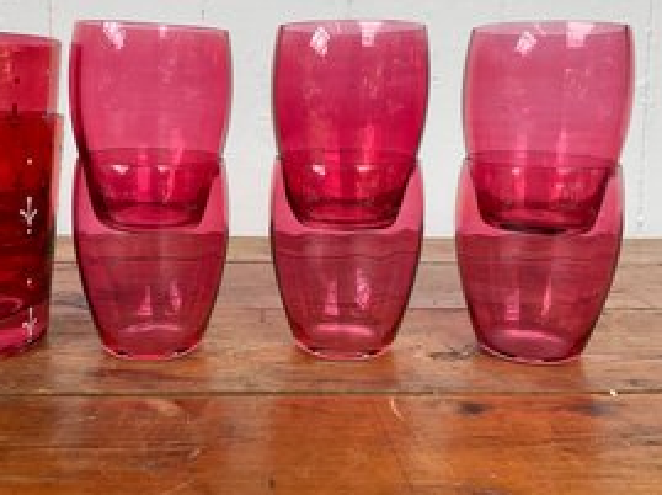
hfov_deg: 49.9
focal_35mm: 37
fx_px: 707
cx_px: 265
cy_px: 188
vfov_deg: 38.4
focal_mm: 3
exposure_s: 1/122
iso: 32
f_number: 1.8
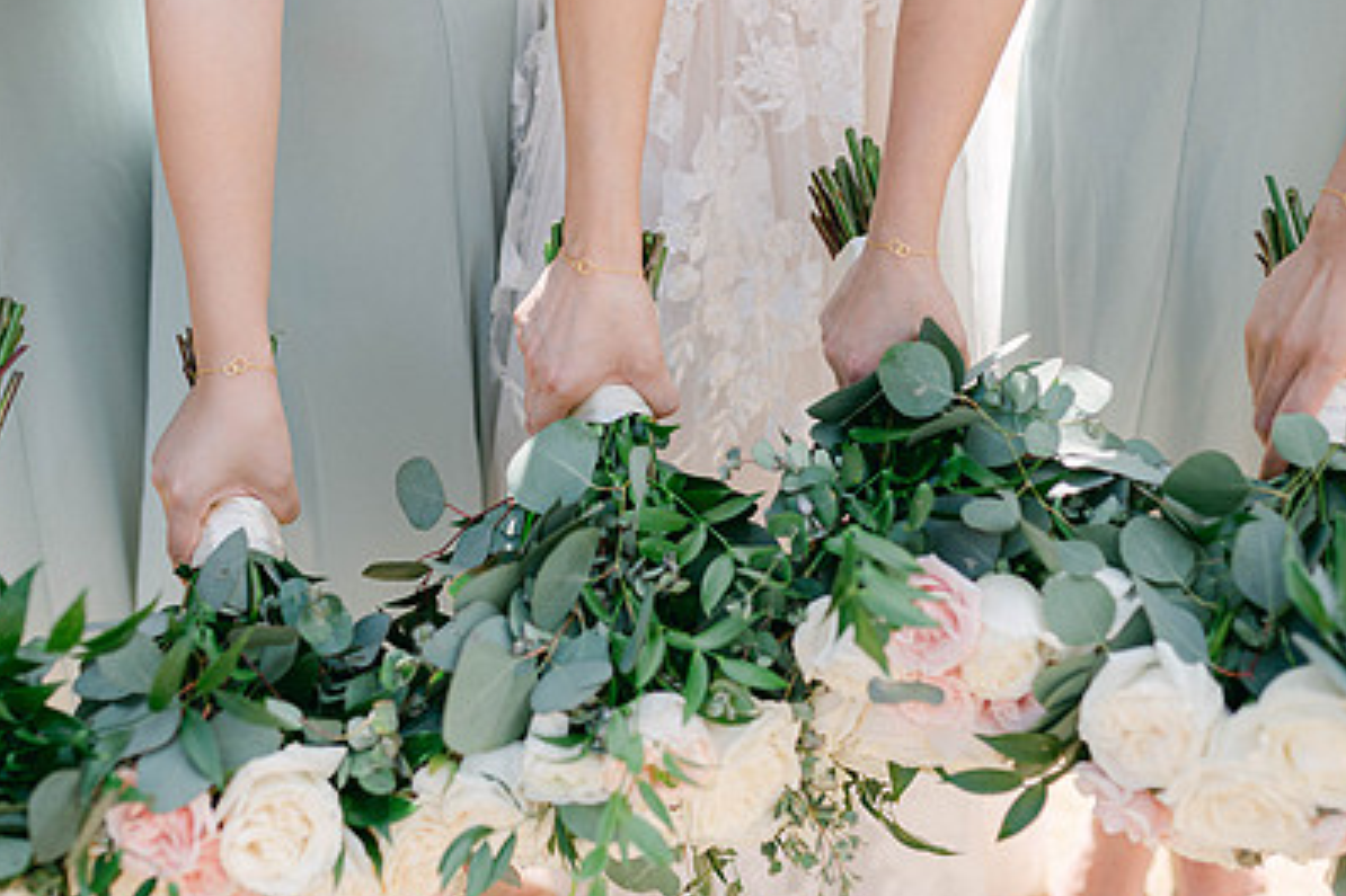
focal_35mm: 51
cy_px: 490
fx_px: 1906
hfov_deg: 38.9
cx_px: 639
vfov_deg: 26.4
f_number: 2
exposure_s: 1/2000
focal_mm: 35
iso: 100
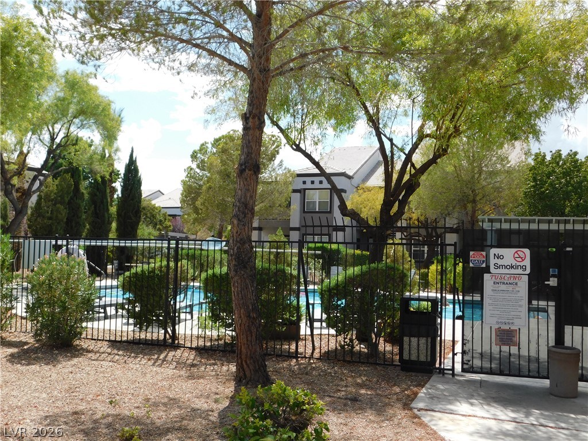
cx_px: 294
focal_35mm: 36
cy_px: 220
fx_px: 612
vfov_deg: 39.7
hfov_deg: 51.4
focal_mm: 6.3
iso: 125
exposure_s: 1/800
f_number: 3.5
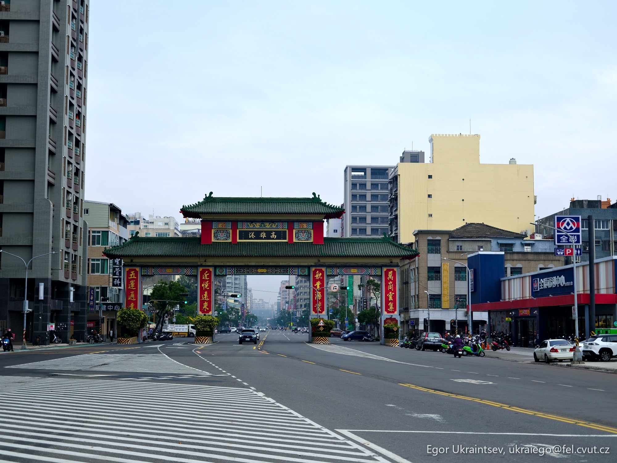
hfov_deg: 34.9
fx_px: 980
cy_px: 232
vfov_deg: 26.6
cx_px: 308
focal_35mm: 55
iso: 100
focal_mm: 70
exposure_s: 1/90
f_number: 5.6
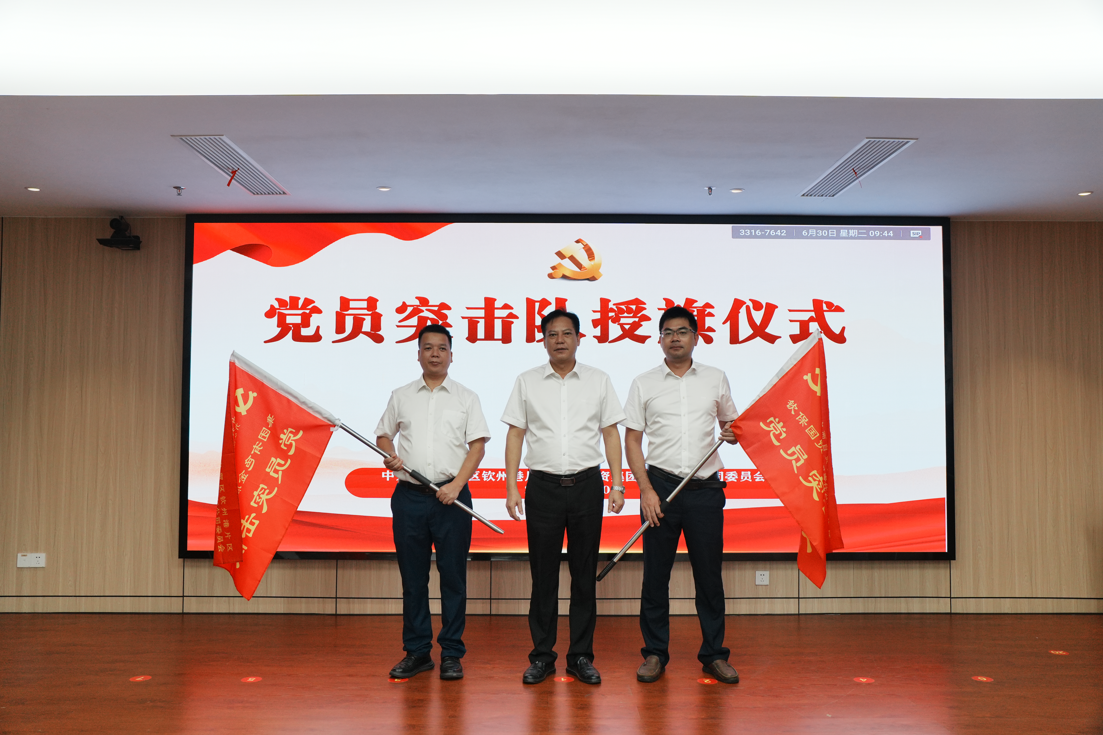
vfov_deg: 43.6
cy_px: 368
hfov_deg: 61.9
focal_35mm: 30
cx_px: 552
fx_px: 919
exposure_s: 1/400
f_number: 3.5
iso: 400
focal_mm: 20
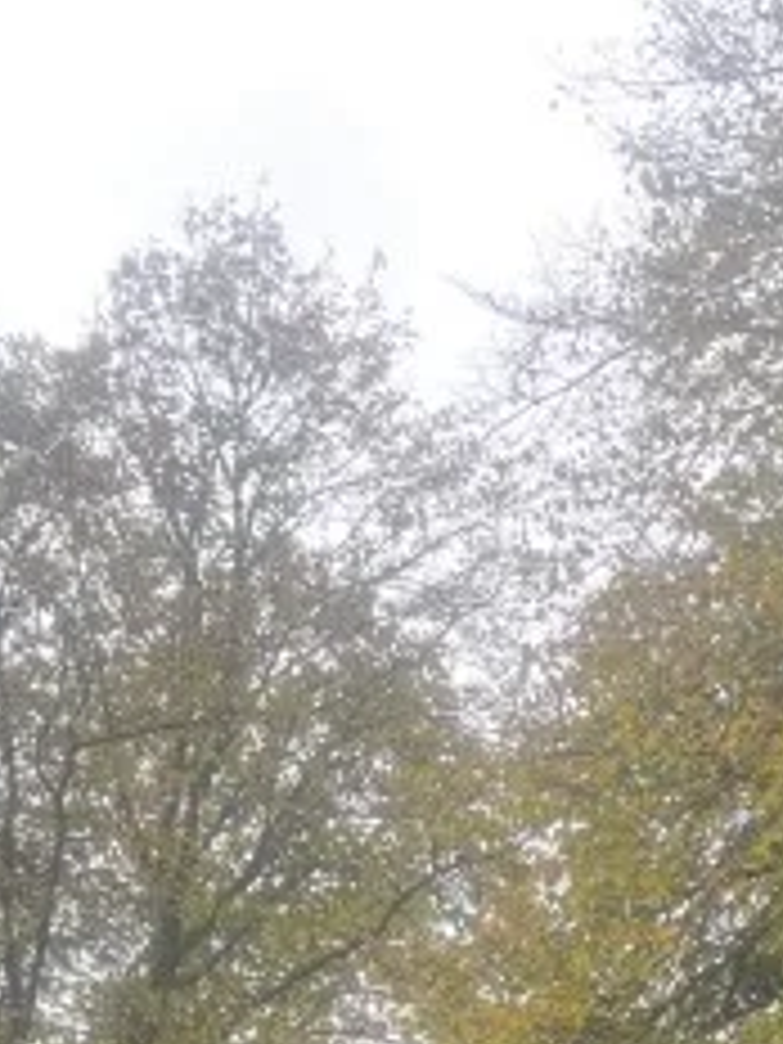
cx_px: 382
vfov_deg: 15.4
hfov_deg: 12.9
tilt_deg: +9.8
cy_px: 1710
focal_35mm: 115
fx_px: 3468
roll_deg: -3.5
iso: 32
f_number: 1.6
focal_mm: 5.1
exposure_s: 1/367
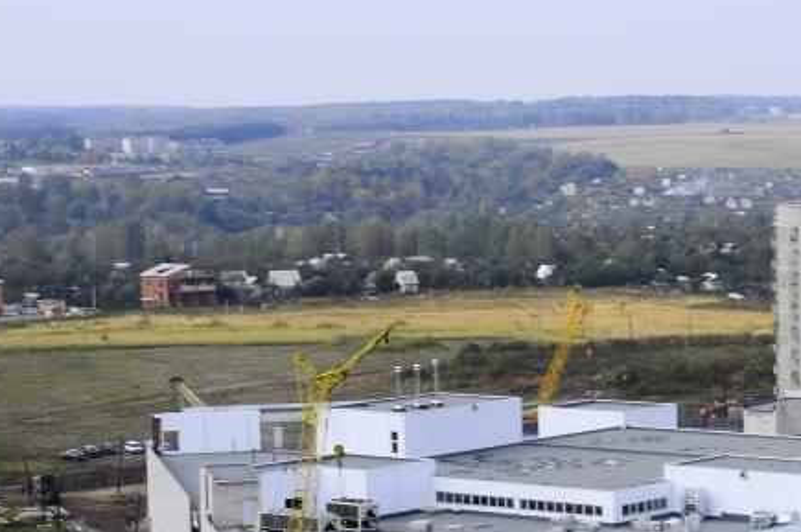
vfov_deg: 9.9
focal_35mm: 138
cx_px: 714
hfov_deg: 14.7
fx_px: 3067
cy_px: 421
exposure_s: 1/100
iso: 200
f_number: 16
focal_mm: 50
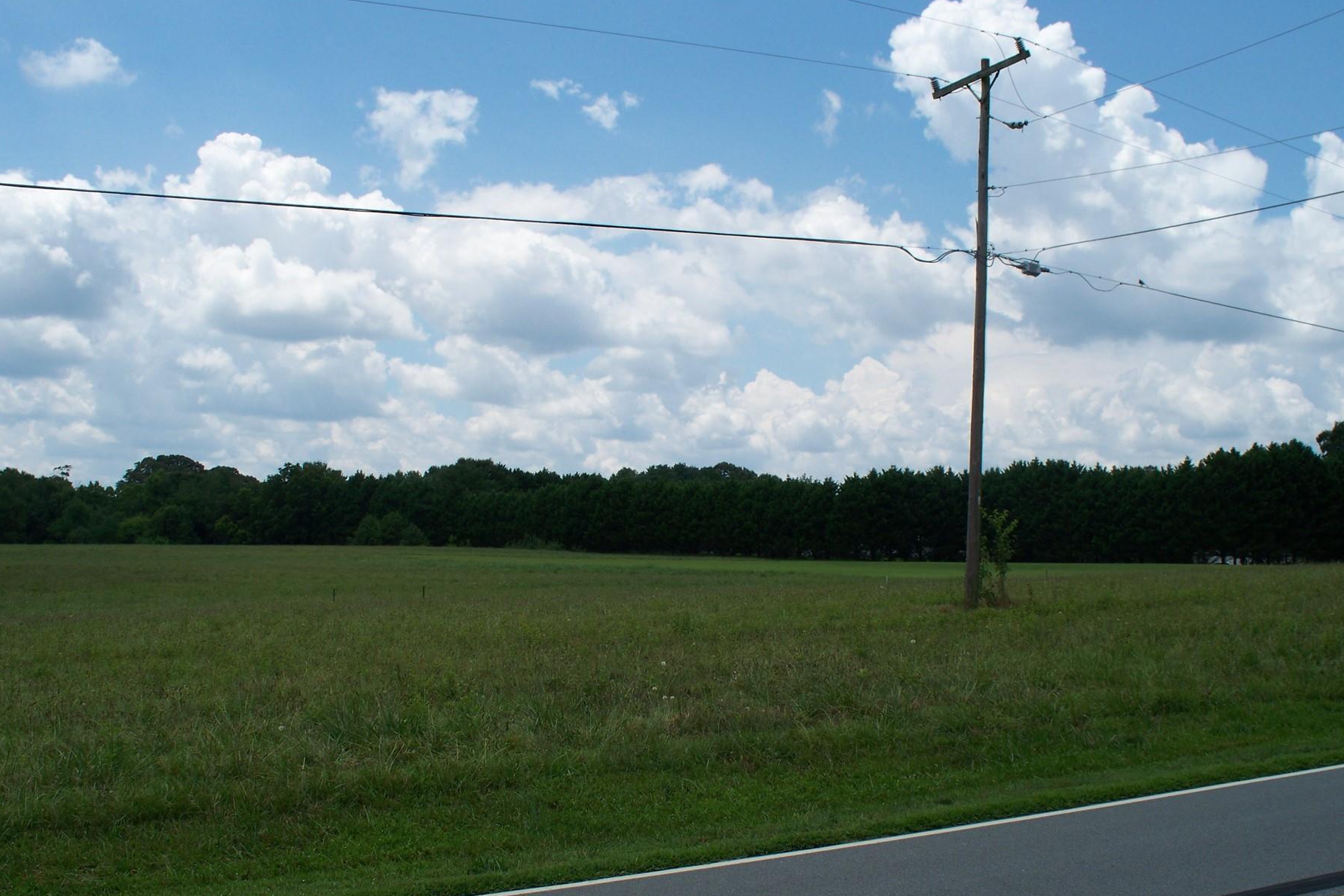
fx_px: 1605
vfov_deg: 31.1
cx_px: 684
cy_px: 524
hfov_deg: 45.4
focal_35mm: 43
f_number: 5
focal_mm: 7.54
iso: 64
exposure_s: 1/640
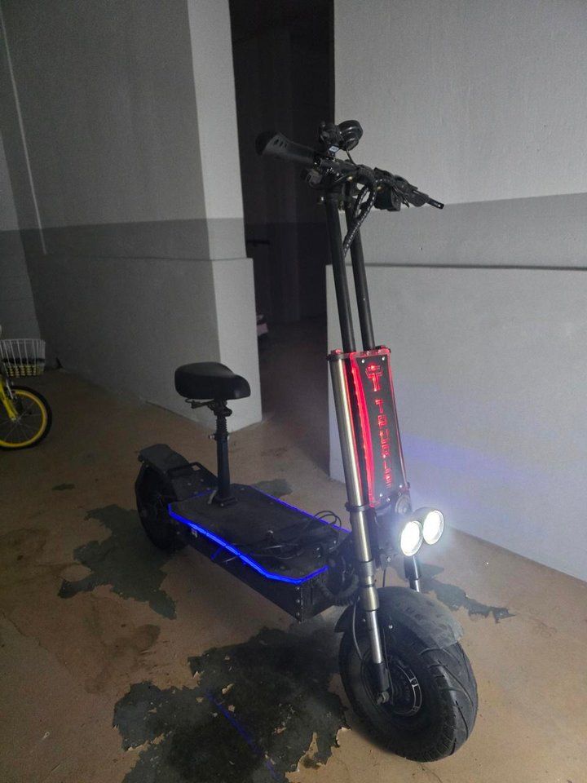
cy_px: 392
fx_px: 520
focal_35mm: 23
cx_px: 294
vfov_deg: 73.9
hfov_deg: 58.9
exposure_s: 1/60
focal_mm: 6.3
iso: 1600
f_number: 1.7
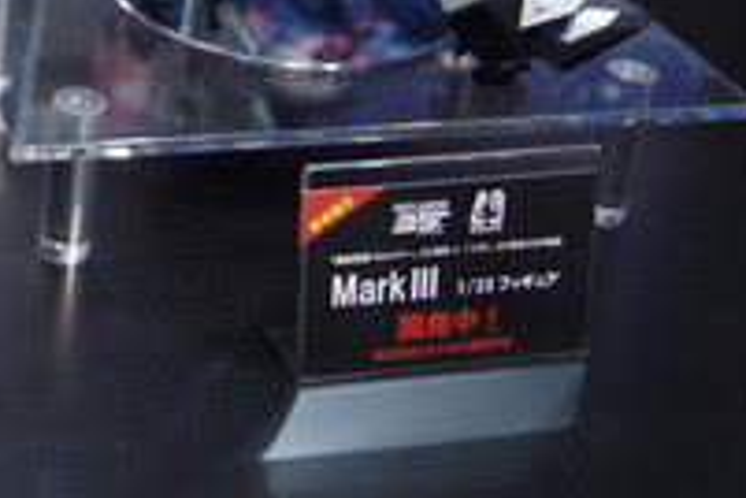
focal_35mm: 79
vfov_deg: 16.5
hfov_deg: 23.7
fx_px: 1637
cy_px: -113
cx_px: -122
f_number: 4
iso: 1600
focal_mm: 21
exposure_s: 1/50
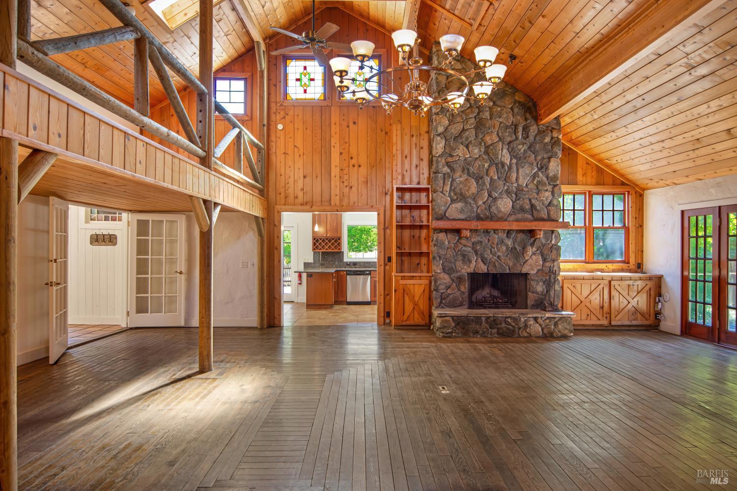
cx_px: 368
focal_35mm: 21
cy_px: 246
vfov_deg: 59.5
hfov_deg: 81.2
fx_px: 430
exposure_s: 1/13
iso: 100
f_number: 2.8
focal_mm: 14
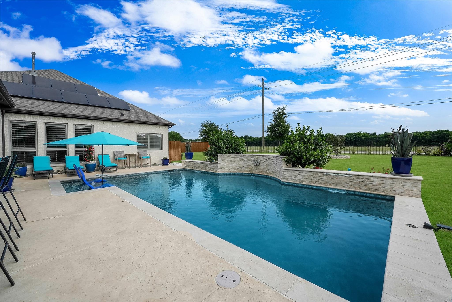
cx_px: 226
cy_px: 151
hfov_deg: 104.2
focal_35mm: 14
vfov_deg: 81.3
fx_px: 176
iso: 1600
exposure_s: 1/4000
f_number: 8
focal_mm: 14
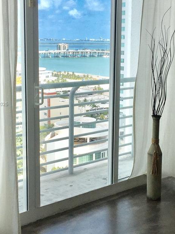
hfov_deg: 25.6
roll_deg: -0.4
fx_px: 384
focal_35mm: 57
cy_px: 104
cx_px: 110
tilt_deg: -9.3
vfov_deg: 33.8
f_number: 2.2
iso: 32
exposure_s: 1/920
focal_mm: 4.15
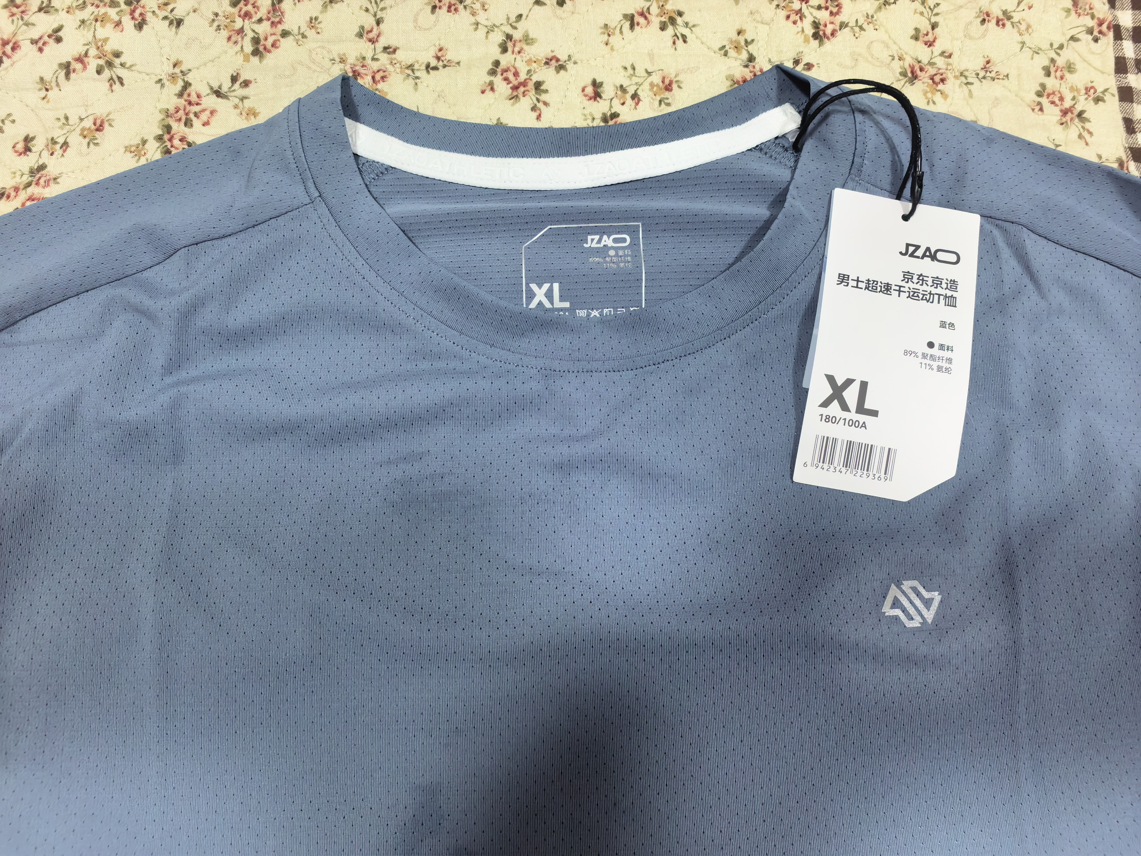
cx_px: 570
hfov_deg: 71.6
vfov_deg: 56.8
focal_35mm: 24
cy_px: 428
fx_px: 791
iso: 64
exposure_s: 1/100
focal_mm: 5.75
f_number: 2.8
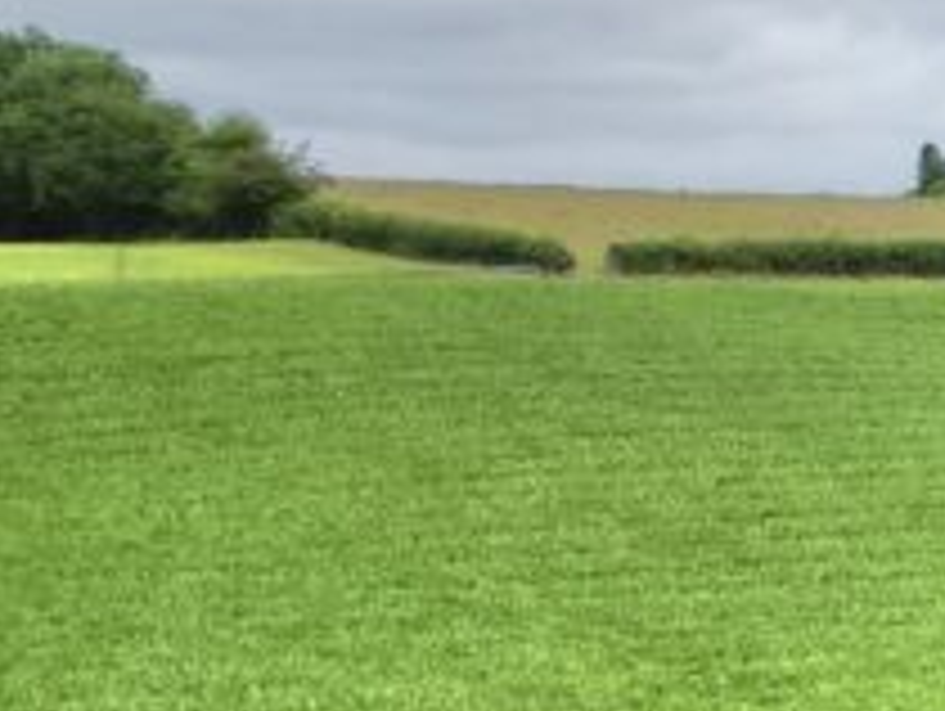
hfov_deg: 12.8
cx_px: 2295
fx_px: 3198
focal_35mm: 117
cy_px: 1400
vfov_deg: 11.5
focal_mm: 6.72
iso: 110
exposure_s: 1/2500
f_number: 1.7
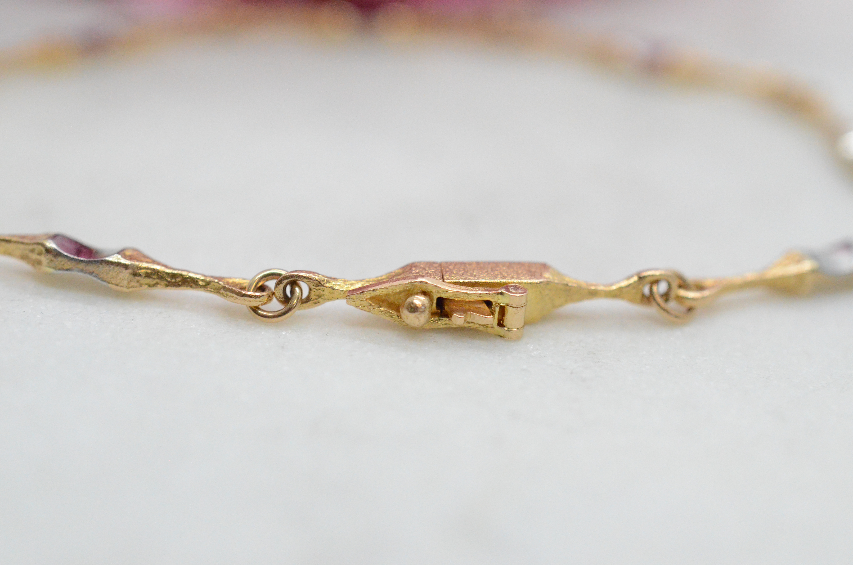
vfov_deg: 22.5
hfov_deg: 33.5
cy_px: 282
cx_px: 426
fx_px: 1419
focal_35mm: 60
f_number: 5.6
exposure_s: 1/3200
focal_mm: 40
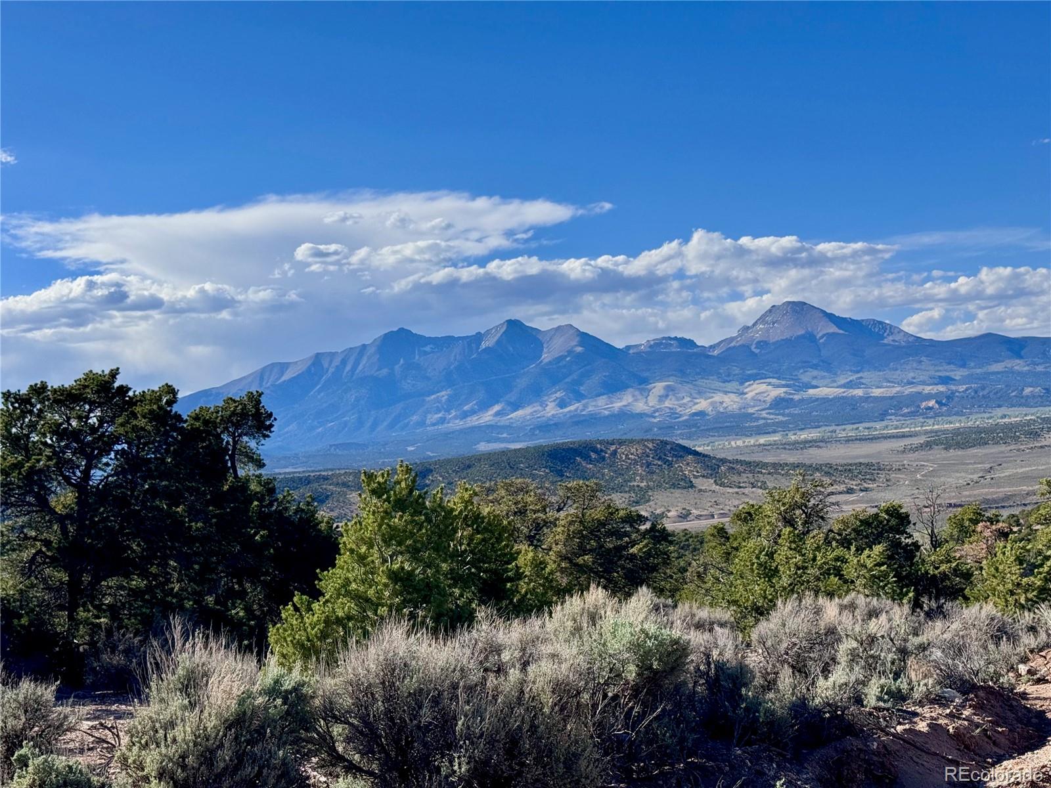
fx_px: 1457
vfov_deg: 30.3
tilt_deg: +1.6
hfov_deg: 39.7
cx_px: 526
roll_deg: +3.6
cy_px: 394
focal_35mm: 48
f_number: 1.78
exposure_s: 1/6410
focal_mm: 6.76
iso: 64
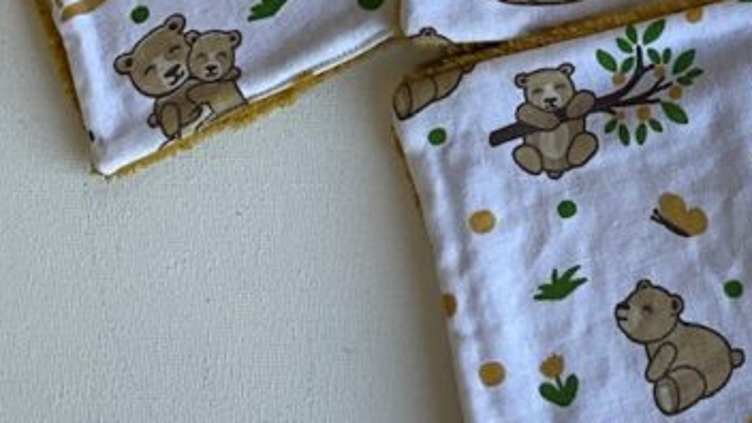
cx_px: 731
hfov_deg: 22.4
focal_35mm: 92
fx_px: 1834
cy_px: -312
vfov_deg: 12.2
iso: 20
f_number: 1.8
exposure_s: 1/100
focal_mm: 3
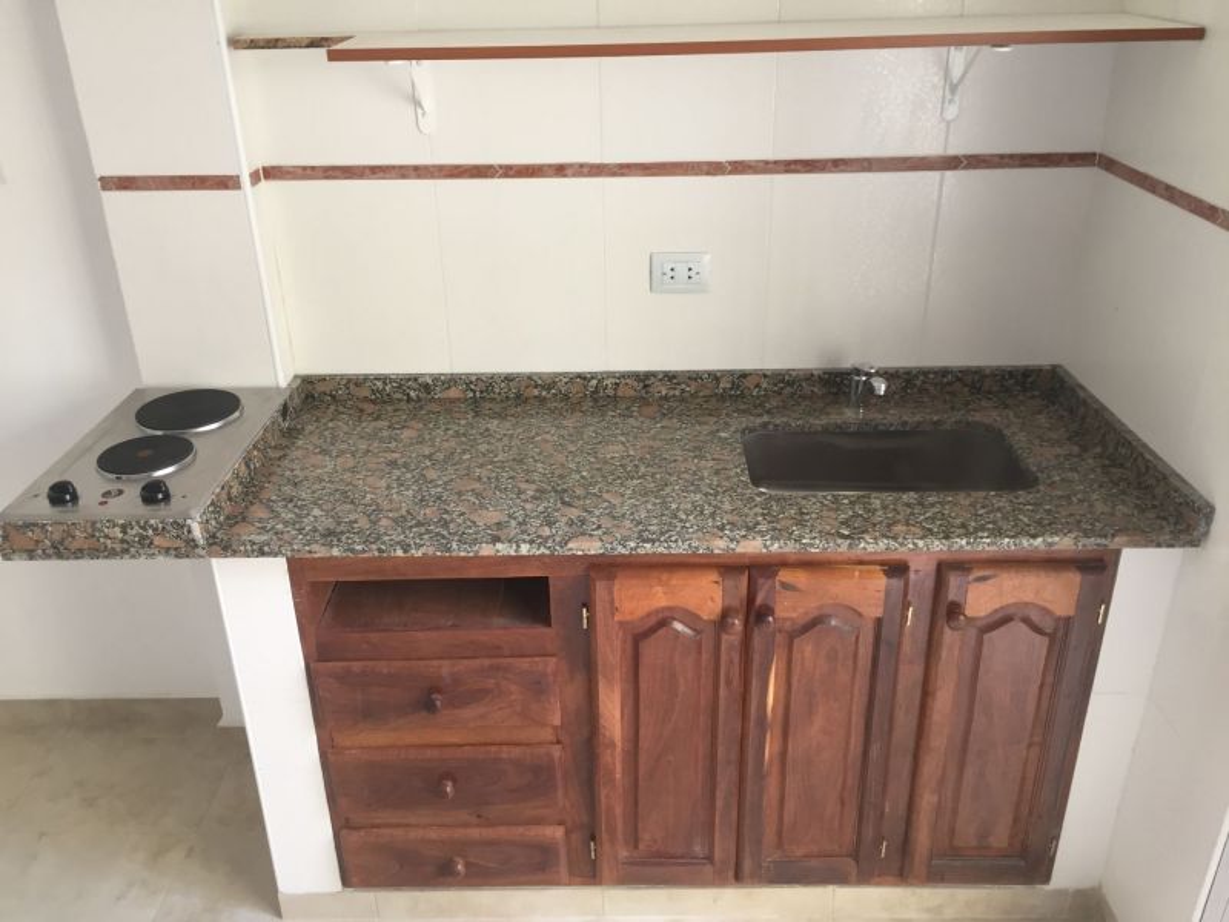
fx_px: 1030
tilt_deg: -25.2
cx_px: 614
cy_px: 461
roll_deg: -0.1
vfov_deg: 48.2
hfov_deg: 61.7
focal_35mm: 29
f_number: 2.2
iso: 80
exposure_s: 1/33
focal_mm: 4.15
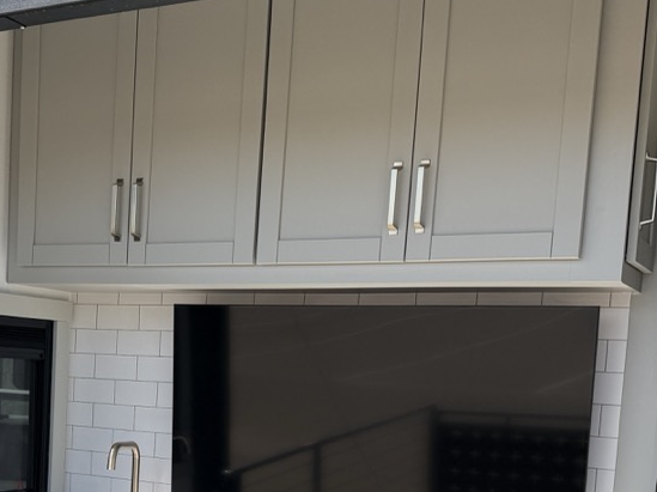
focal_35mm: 56
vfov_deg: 25.1
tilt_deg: -3.9
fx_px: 1062
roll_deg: -3.4
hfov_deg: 33.4
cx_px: 138
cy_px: 463
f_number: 1.78
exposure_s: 1/4673
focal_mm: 6.76
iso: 80
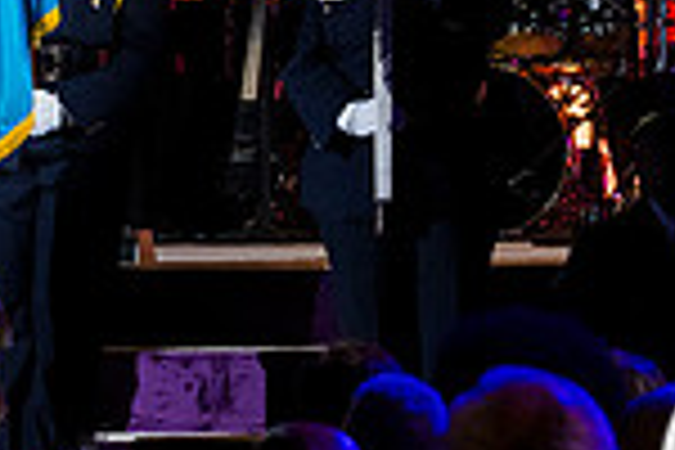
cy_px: -94
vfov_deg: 3.8
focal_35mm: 363
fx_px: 6806
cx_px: -189
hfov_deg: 5.6
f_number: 3.5
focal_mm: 63
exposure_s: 1/200
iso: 1000
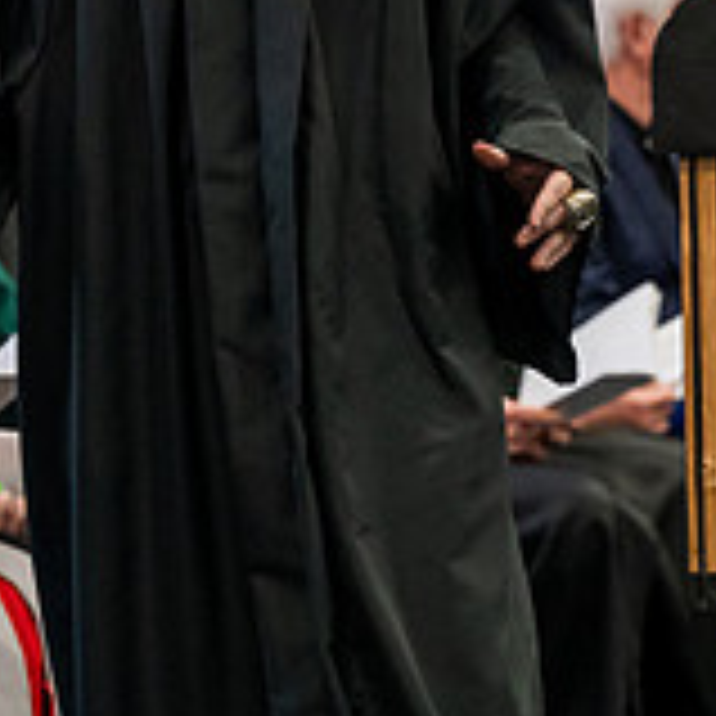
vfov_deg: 6.6
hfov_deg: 6.6
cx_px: -320
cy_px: -128
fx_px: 6178
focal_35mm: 264
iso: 4000
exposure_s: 1/200
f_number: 4.5
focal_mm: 85
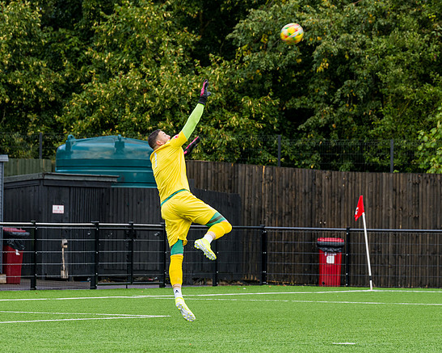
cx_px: 199
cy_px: 179
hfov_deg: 6.7
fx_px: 3779
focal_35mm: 289
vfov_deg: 5.4
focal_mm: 140
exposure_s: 1/400
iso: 200
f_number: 5
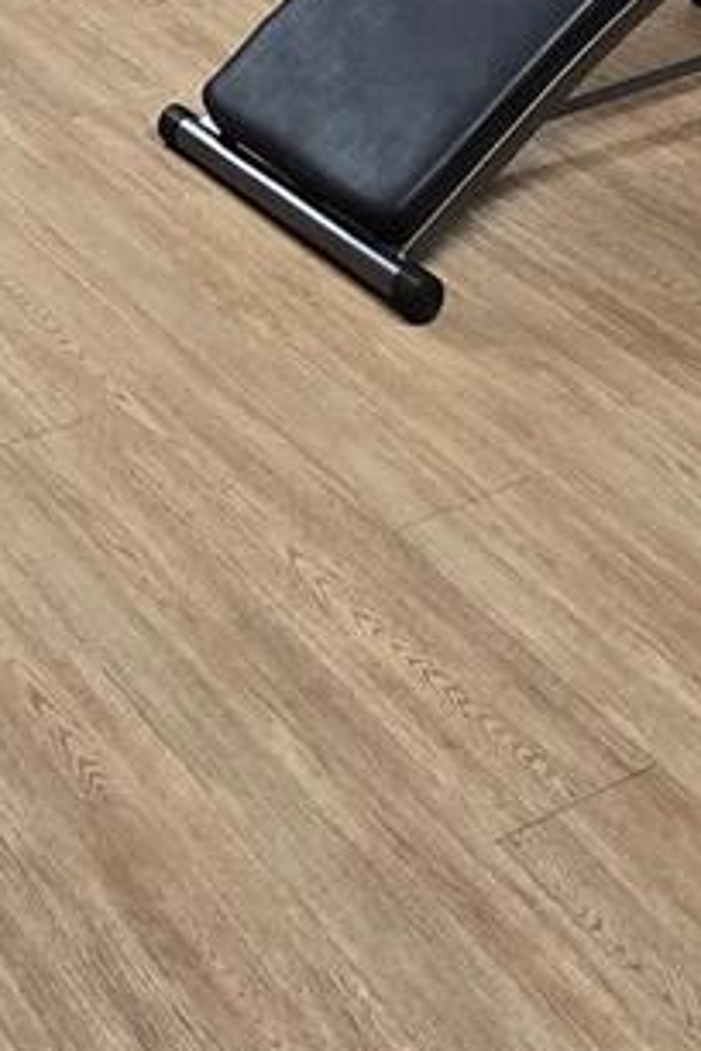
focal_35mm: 53
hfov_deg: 19.7
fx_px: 1548
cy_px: -629
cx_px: -519
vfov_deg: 25.2
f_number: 2.2
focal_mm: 2.2
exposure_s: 1/60
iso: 160
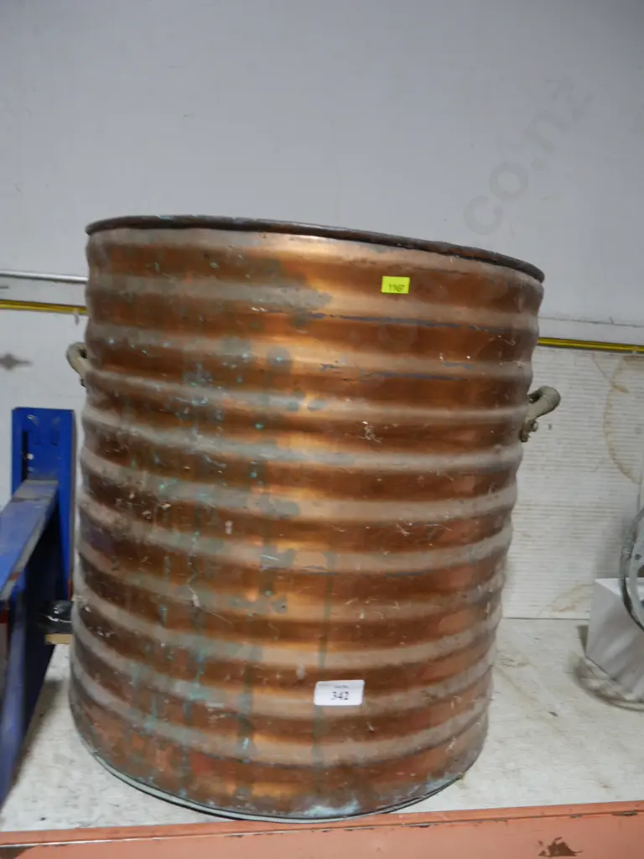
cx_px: 322
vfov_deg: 60.0
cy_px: 430
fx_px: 744
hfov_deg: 46.8
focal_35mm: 30
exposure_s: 1/60
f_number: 3.6
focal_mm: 15
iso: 400
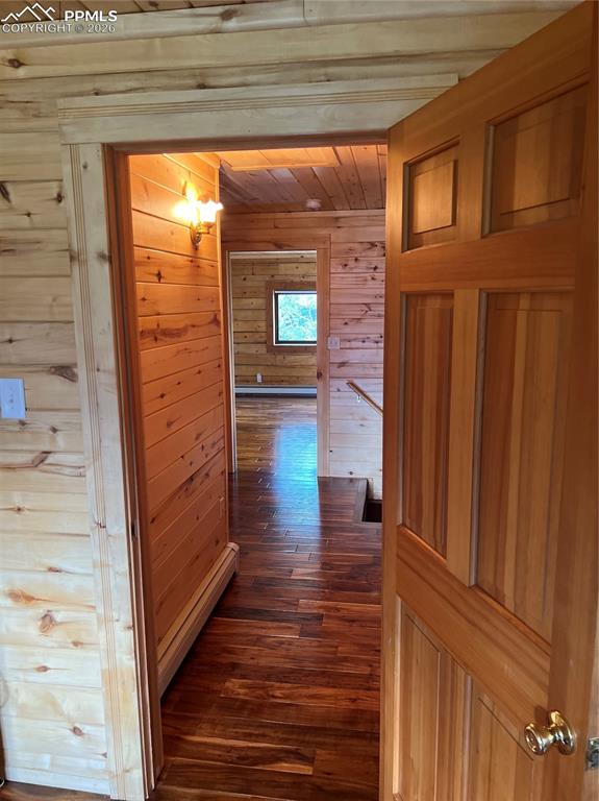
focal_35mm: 26
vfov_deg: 67.3
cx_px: 300
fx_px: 601
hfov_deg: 53.0
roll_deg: +1.2
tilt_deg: -9.1
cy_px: 400
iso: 250
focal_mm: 5.7
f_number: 1.5
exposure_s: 1/60
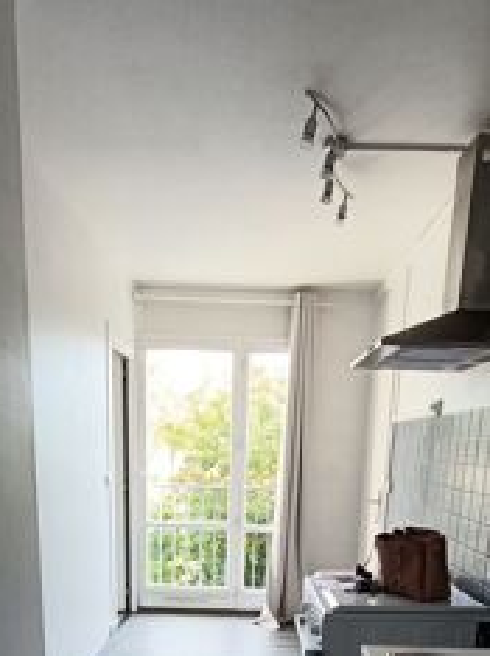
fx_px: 586
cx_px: 244
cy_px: 576
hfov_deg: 45.4
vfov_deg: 52.2
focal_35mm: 31
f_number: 2.2
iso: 224
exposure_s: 1/100
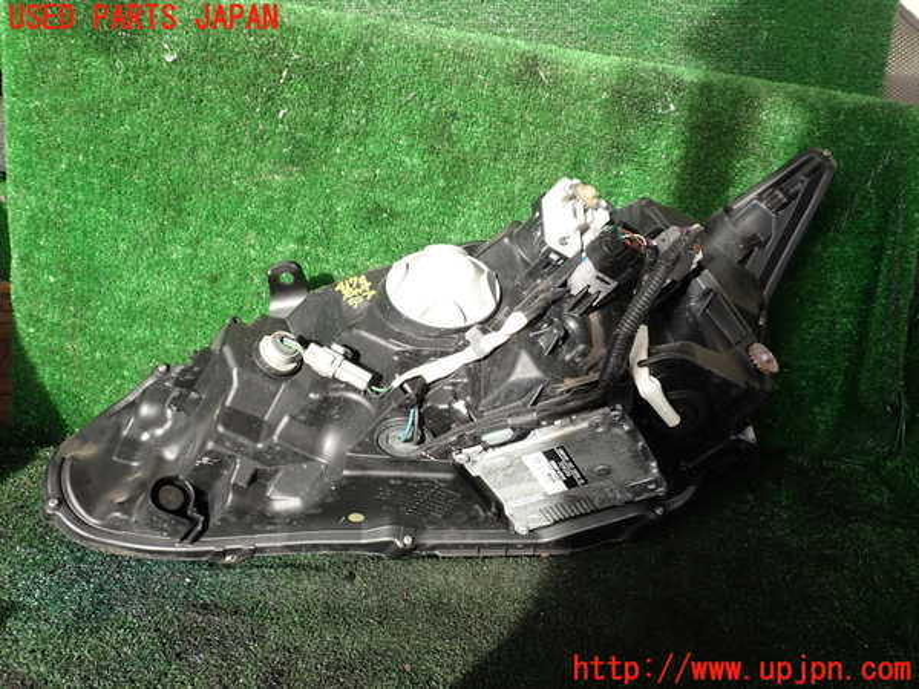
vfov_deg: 46.8
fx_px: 796
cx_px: 460
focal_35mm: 30
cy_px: 344
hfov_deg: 60.0
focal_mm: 5.4
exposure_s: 1/250
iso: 100
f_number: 3.2
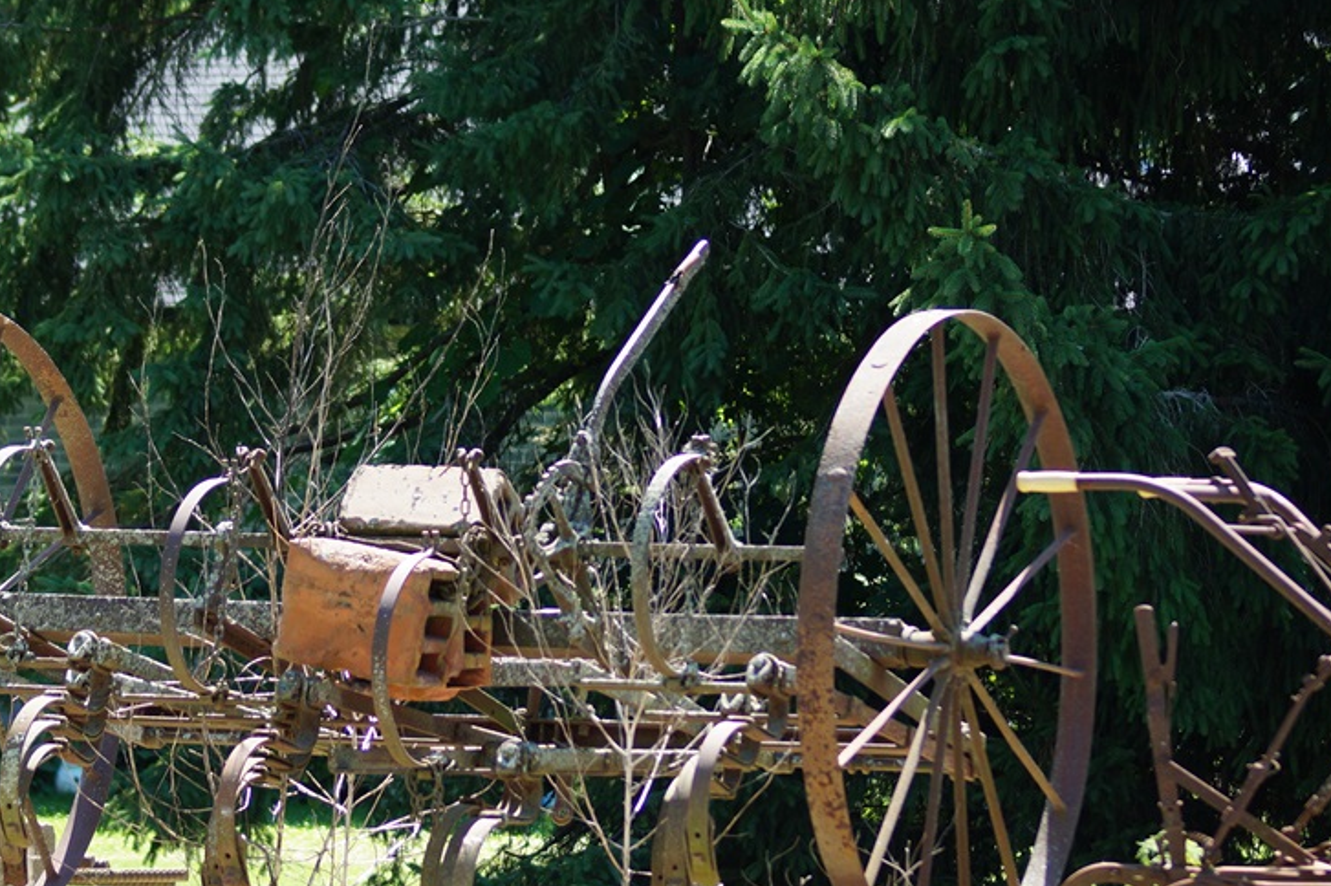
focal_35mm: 180
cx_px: 505
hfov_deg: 11.4
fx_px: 6641
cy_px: 432
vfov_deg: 7.6
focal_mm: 85
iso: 160
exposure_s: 1/160
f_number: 4.5
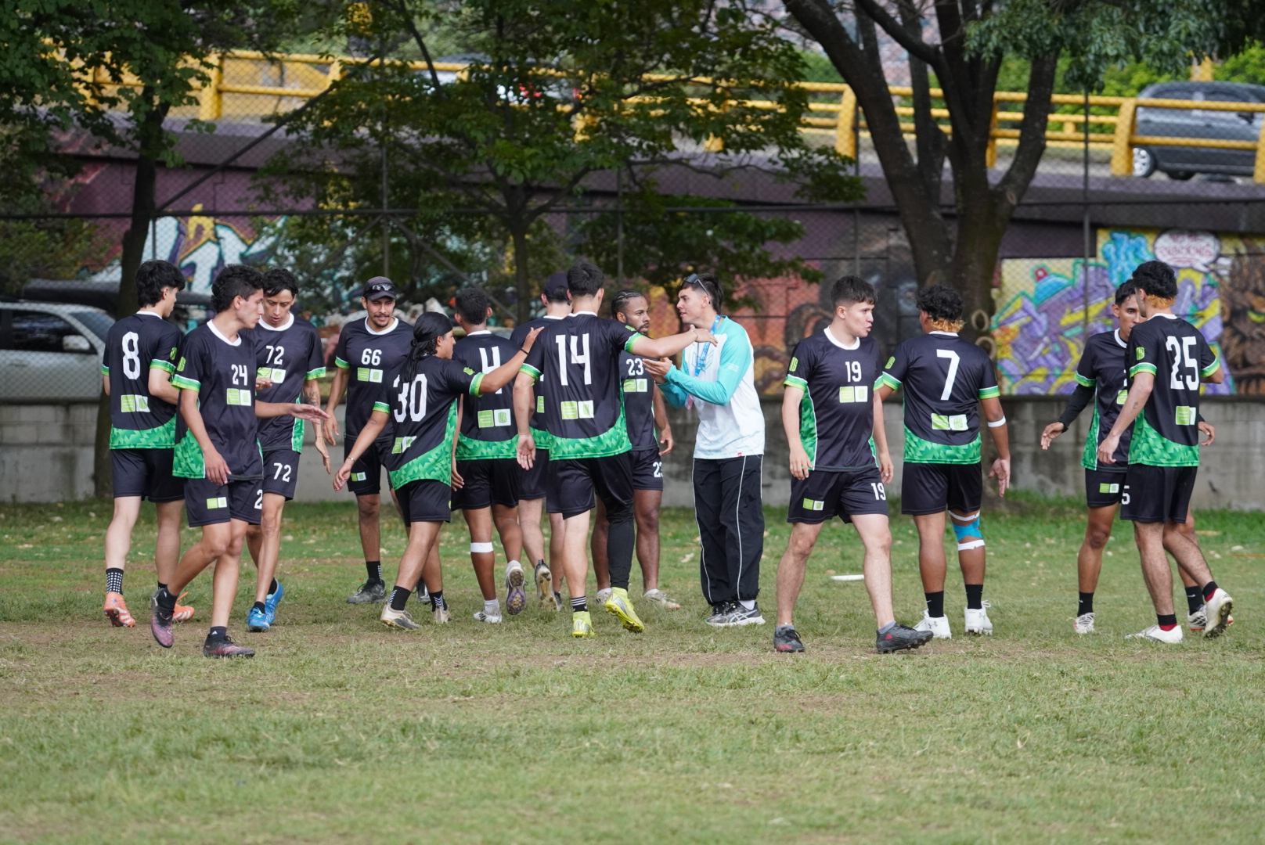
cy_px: 422
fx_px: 5712
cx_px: 632
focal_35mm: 162
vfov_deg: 8.5
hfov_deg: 12.6
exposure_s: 1/1000
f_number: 2.8
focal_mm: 108.3
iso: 1250
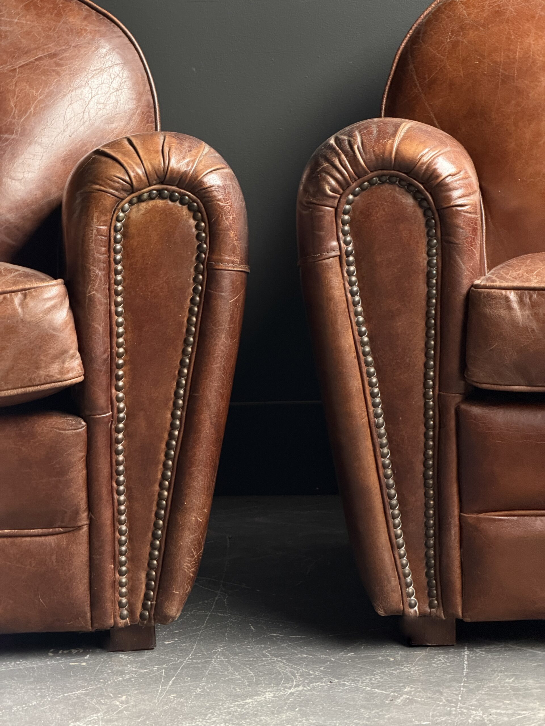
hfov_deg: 14.8
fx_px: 2099
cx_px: 272
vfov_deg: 19.6
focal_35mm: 100
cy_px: 363
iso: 640
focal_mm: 16.89
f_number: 2.8
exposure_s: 1/49
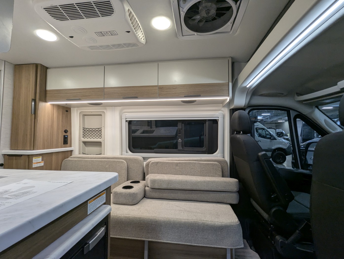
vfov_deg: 78.2
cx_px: 172
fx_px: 159
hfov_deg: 94.4
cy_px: 130
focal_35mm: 16
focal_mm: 2.35
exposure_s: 1/139
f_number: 2.2
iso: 129
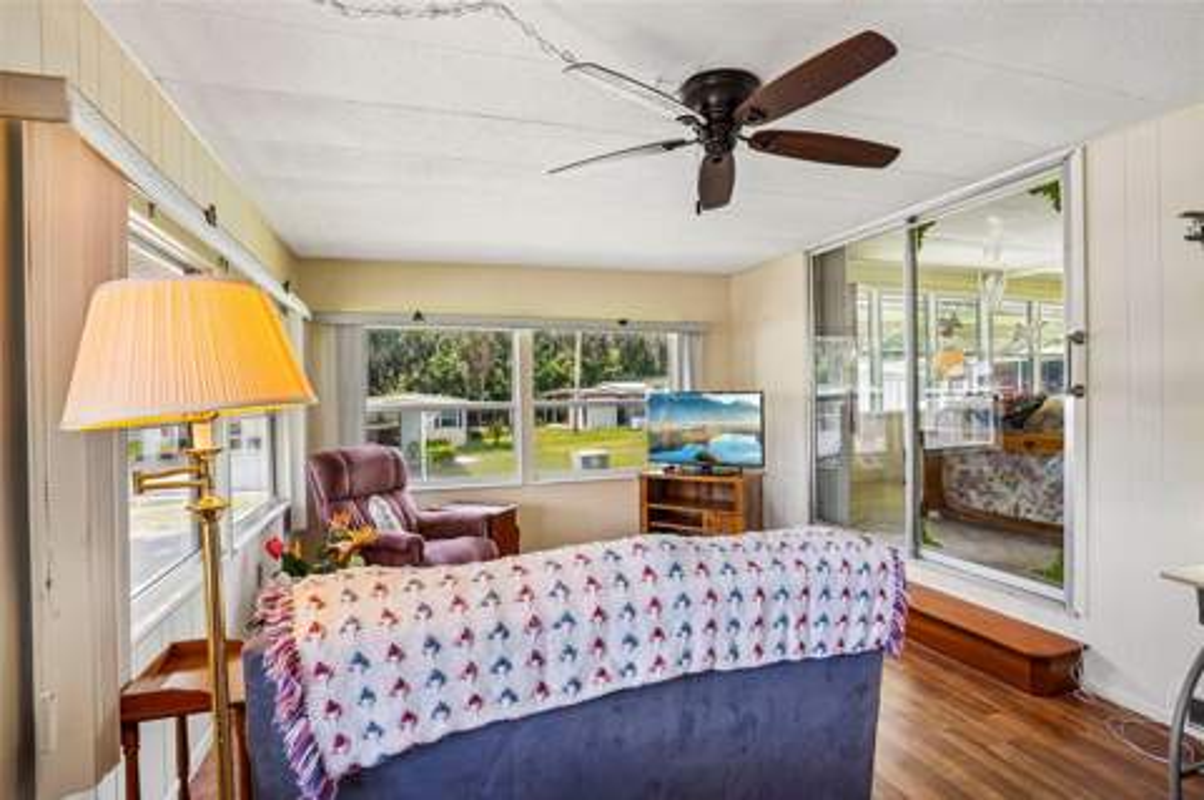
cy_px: 400
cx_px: 602
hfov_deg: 93.3
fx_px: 568
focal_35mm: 17
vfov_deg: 70.3
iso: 250
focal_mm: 17
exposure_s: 1/30
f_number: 9
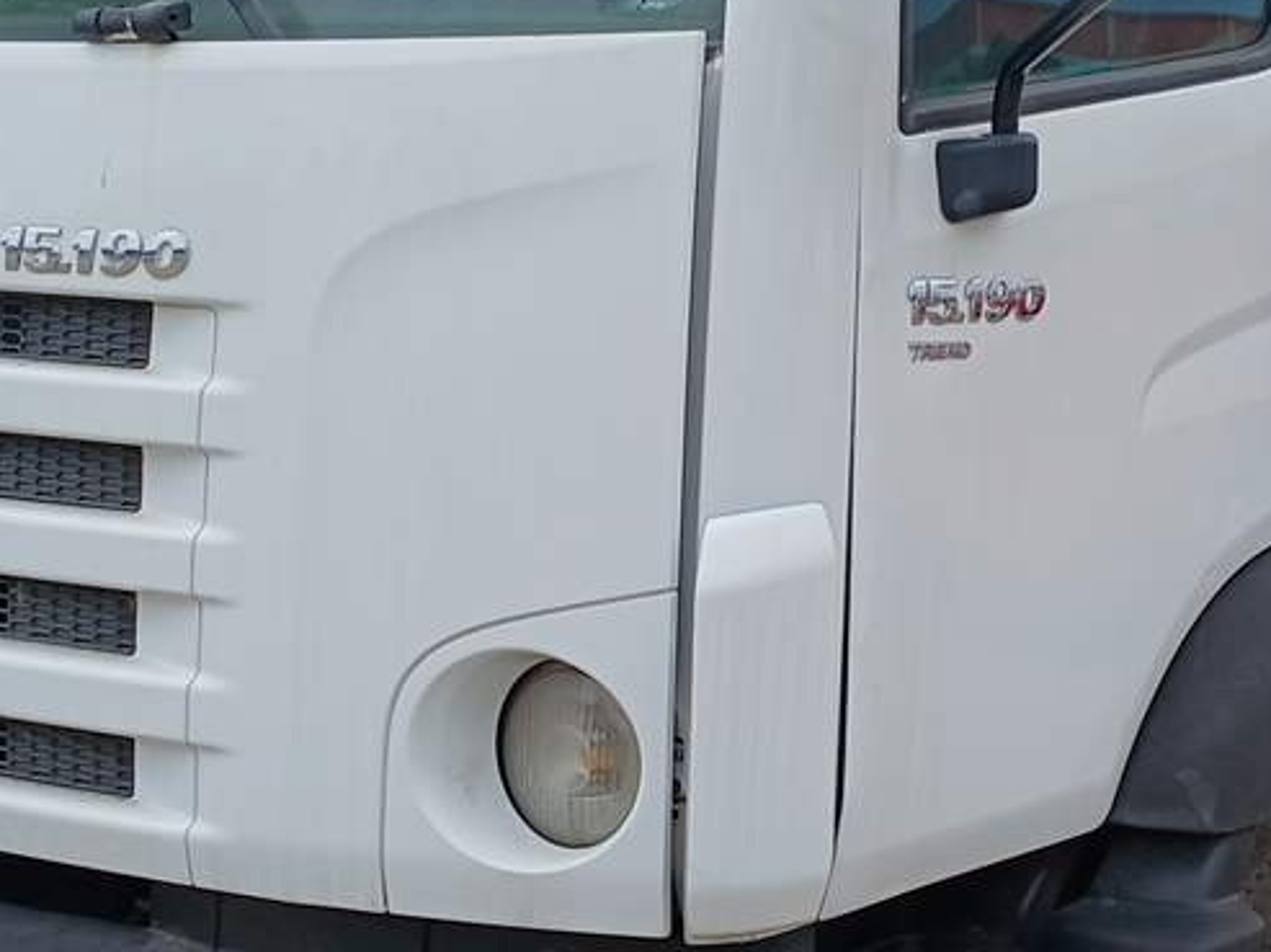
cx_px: 822
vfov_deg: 19.3
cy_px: 322
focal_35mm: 76
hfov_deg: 25.6
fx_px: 2788
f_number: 1.8
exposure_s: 1/564
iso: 20
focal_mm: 3.98
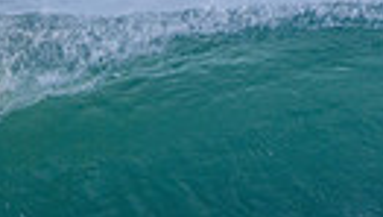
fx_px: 35286
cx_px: -29
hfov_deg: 0.6
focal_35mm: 3471
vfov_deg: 0.4
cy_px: 324
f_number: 5.6
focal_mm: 500
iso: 450
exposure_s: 1/2000
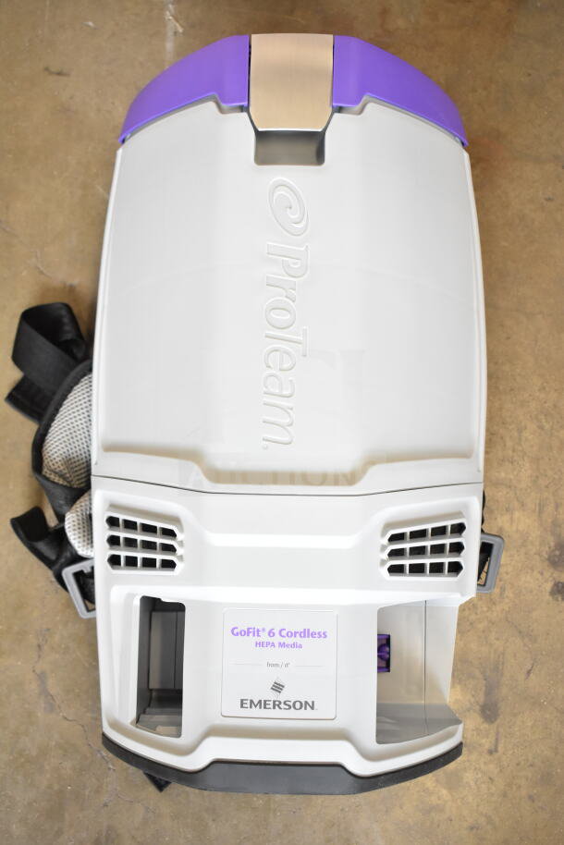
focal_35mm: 39
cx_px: 282
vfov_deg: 49.5
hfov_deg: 34.2
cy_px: 422
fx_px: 916
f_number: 5
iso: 1600
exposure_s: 1/100
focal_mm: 26
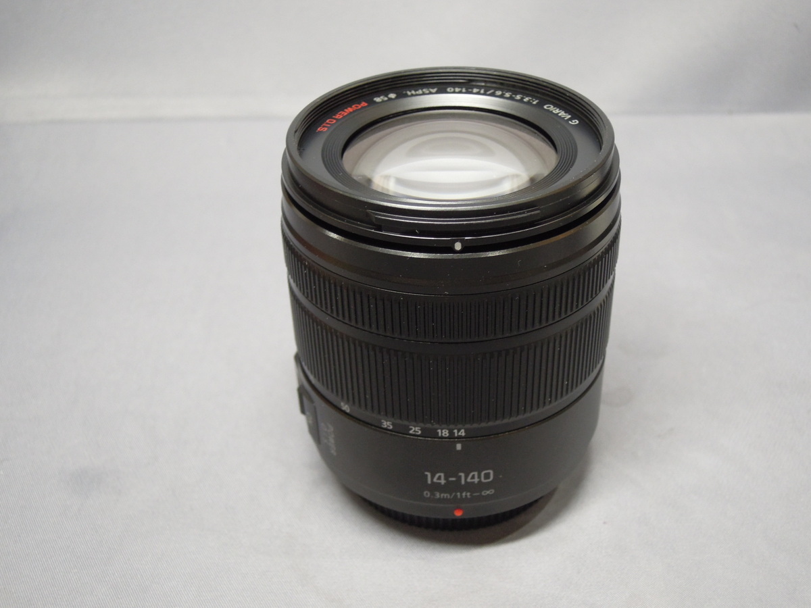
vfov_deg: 32.2
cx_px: 406
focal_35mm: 45
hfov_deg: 42.1
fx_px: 1054
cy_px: 304
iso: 360
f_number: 2.8
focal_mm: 8.1
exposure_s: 1/50
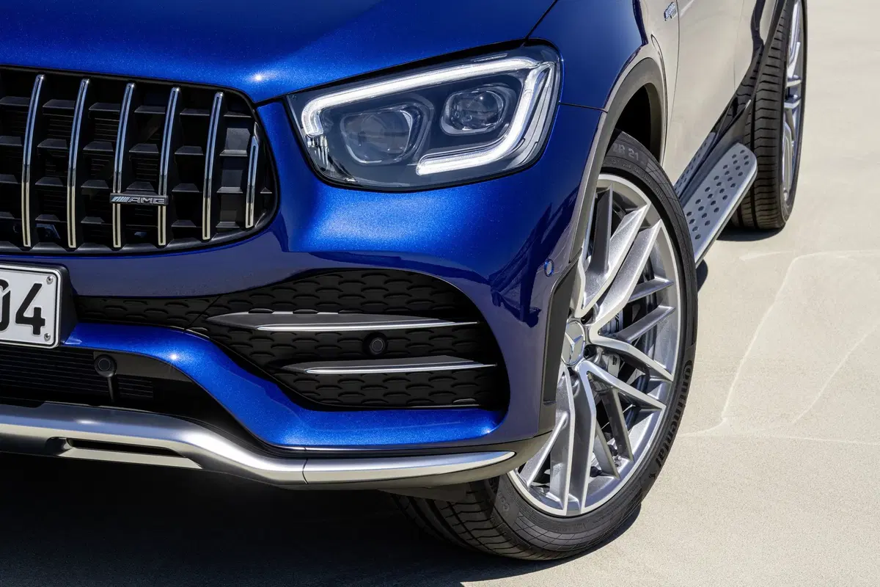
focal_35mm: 110
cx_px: 440
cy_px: 294
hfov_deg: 18.6
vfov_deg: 12.5
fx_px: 2689
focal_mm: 110
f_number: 16
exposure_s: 1/60
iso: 100
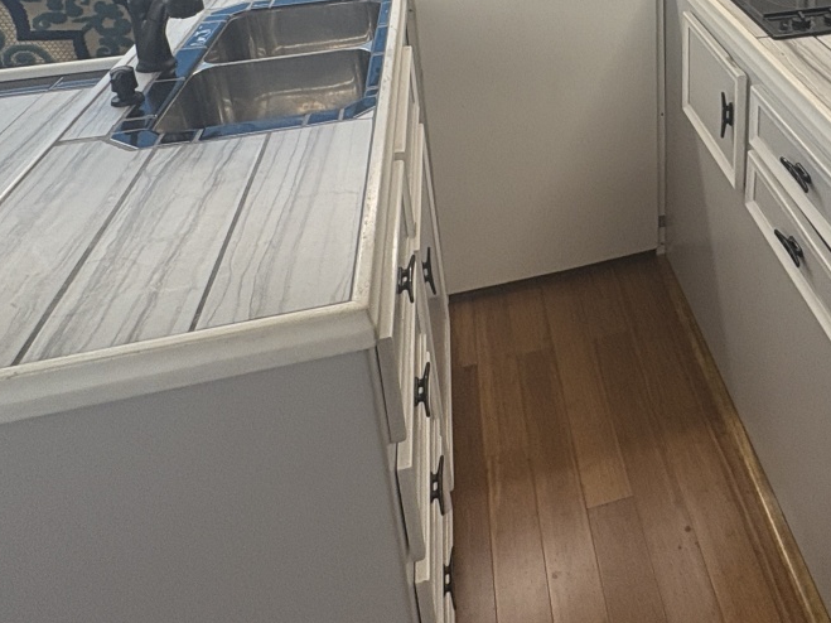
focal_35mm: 34
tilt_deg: -16.4
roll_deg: +1.5
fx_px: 816
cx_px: 657
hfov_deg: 50.9
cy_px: -30
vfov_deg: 36.6
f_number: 2.2
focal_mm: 2.22
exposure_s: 1/120
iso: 125
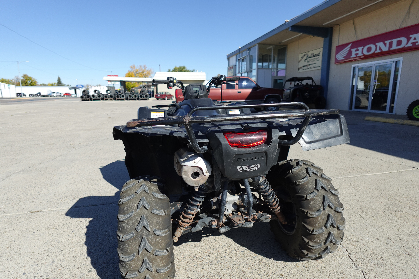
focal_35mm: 20
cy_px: 140
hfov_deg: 84.0
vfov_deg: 61.9
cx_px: 210
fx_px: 233
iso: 125
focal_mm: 7.6
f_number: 2
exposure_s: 1/3200
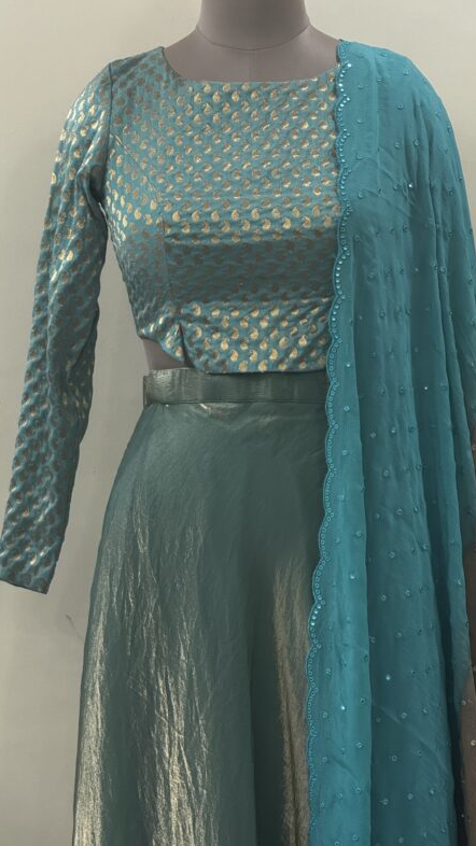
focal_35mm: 132
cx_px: 284
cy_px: 426
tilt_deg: -1.4
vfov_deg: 16.3
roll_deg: +0.3
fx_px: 2963
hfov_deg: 9.2
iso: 320
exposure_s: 1/50
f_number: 2.8
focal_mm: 15.66
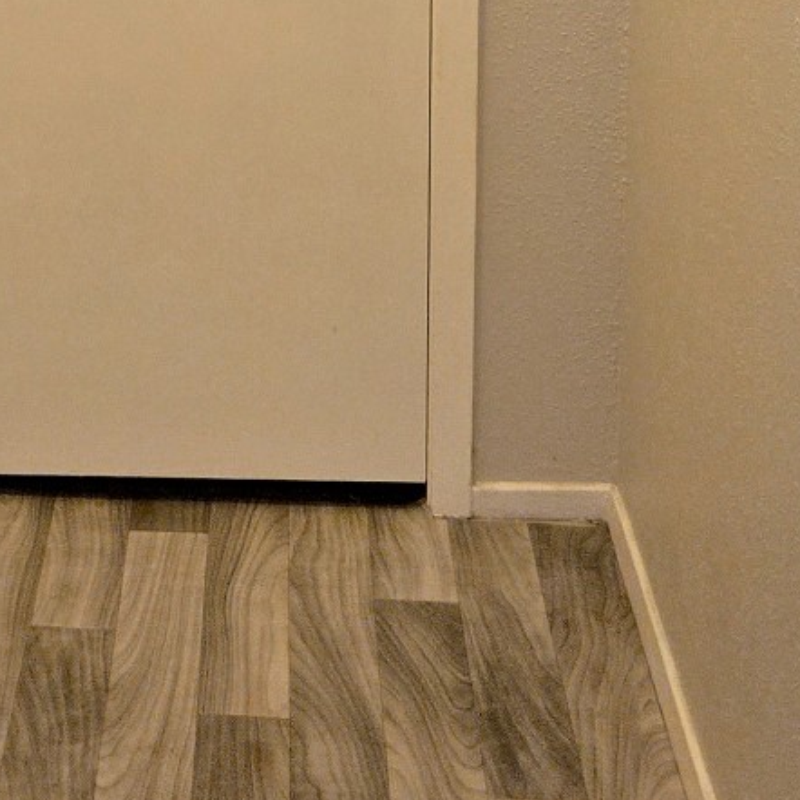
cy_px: -141
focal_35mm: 92
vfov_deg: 18.0
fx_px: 2406
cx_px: 76
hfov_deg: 18.6
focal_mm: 5.4
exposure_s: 1/120
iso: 800
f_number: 1.8
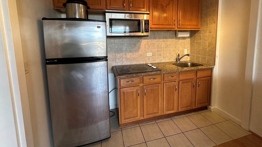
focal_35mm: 16
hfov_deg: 99.3
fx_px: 111
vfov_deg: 65.7
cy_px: 52
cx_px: 136
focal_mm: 2.22
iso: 160
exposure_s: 1/120
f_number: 2.2
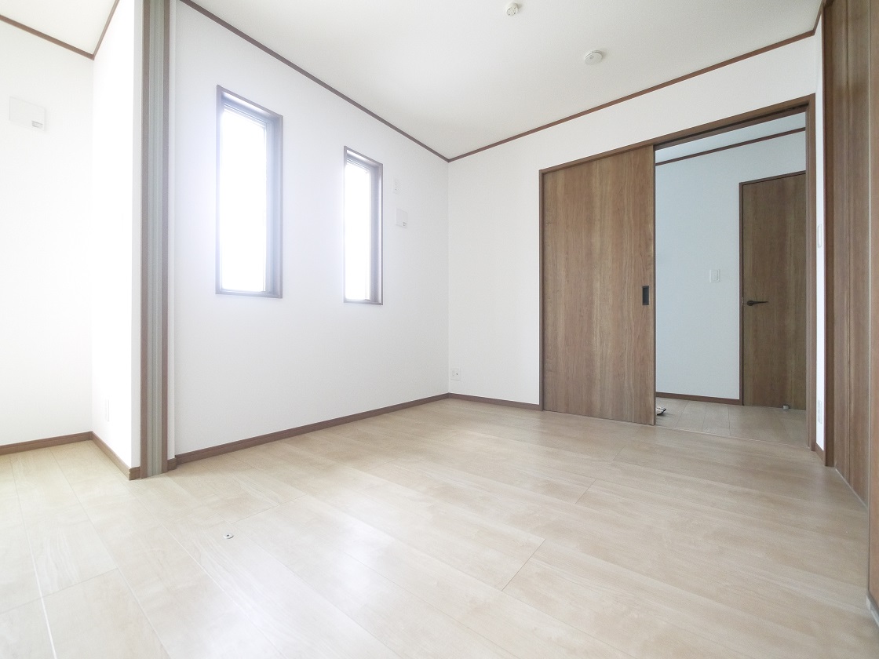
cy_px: 330
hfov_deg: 102.1
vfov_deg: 85.7
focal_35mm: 14
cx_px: 440
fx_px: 356
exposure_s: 1/60
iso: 1250
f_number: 4
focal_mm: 7
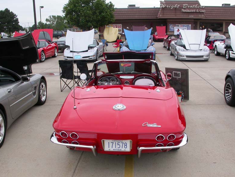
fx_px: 265
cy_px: 89
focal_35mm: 39
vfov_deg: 36.8
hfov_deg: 47.8
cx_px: 119
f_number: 6
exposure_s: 1/229
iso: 100
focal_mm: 7.85
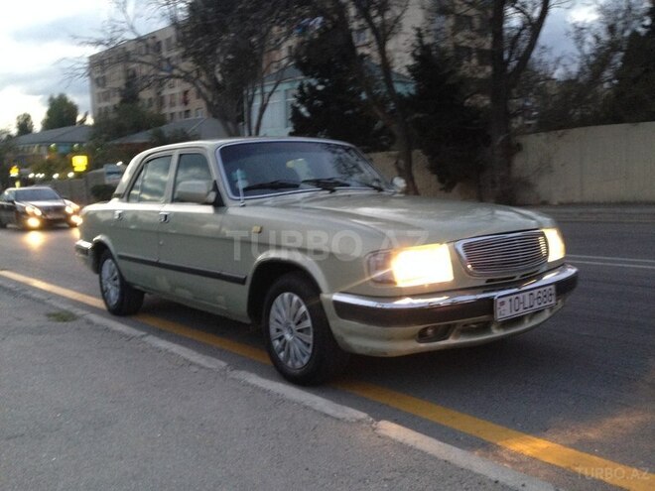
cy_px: 246
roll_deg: -1.0
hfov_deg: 55.4
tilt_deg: -7.7
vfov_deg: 42.9
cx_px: 328
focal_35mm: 33
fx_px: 624
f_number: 2.4
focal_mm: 4.12
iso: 250
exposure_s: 1/20
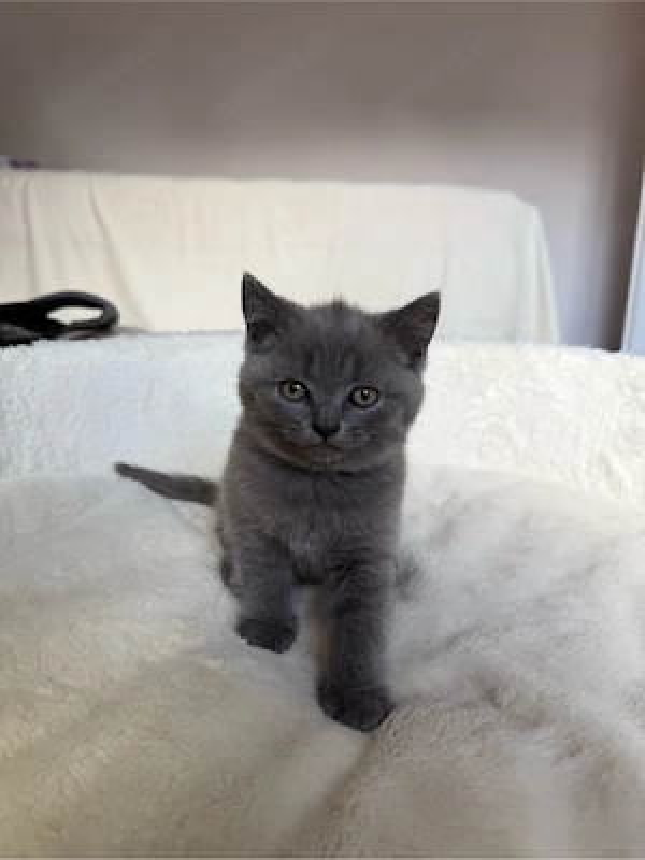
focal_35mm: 24
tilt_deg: -14.4
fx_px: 596
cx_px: 322
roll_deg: -2.3
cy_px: 430
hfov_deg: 56.8
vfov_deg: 71.6
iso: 80
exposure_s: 1/121
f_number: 1.78
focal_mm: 6.76
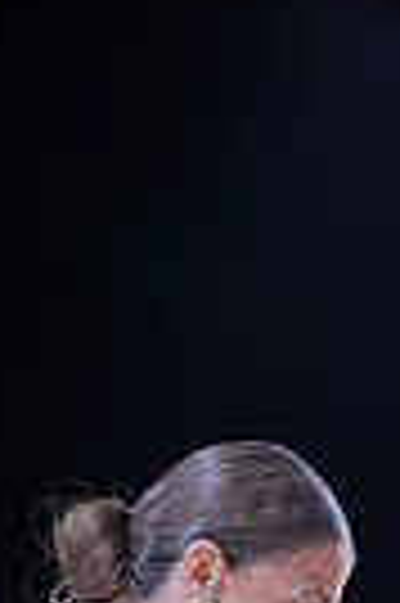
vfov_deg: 3.2
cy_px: 1242
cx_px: 191
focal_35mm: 642
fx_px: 10727
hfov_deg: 2.1
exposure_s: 1/400
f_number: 4
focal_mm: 148
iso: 640
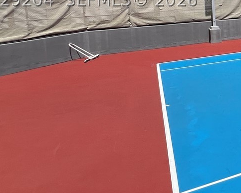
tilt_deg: -3.4
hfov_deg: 29.5
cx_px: 350
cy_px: 0
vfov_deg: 32.8
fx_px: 300
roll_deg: +1.1
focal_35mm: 42
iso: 32
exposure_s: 1/1876
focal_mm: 1.57
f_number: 1.8
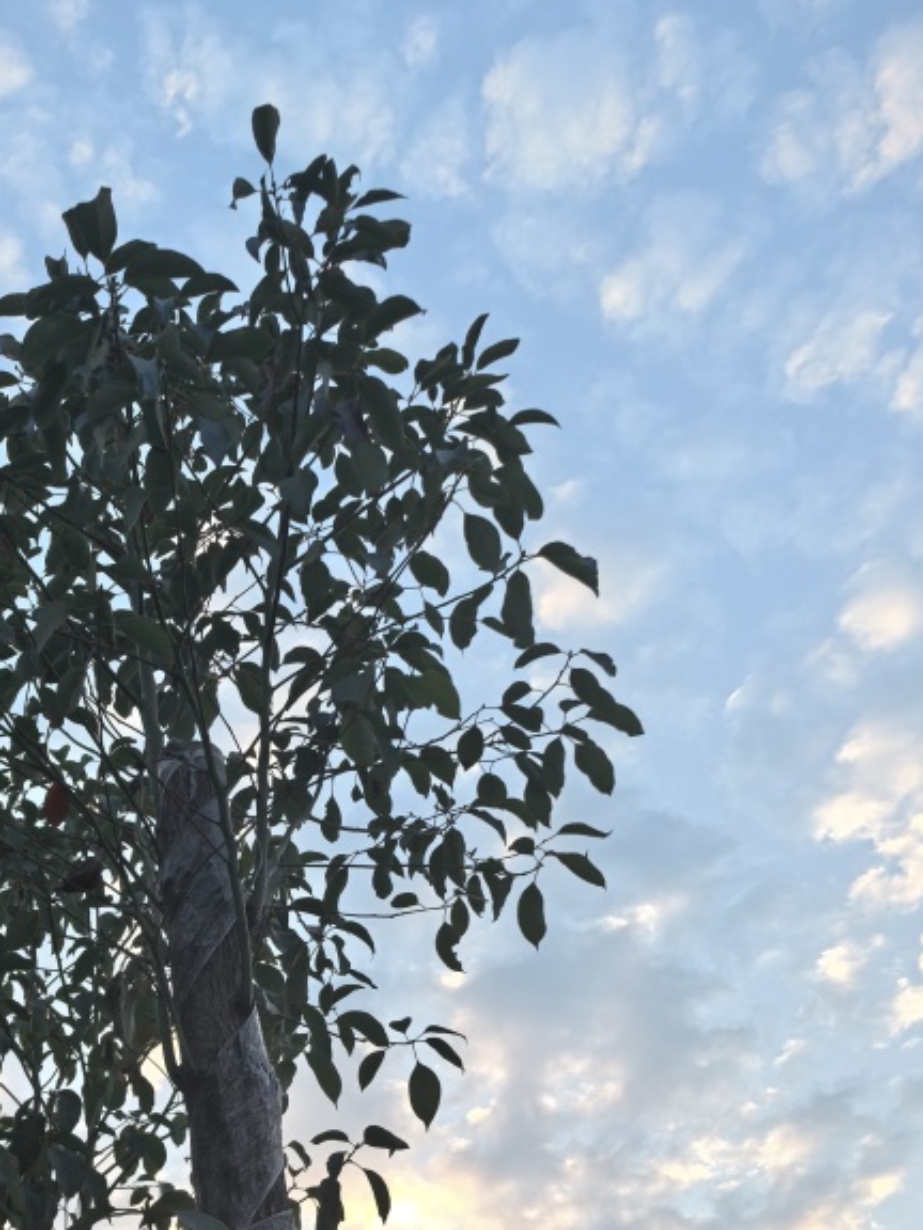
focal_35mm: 50
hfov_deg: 28.8
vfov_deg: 36.7
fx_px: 1778
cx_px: 259
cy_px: 1000
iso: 50
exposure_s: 1/413
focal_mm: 5.75
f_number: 2
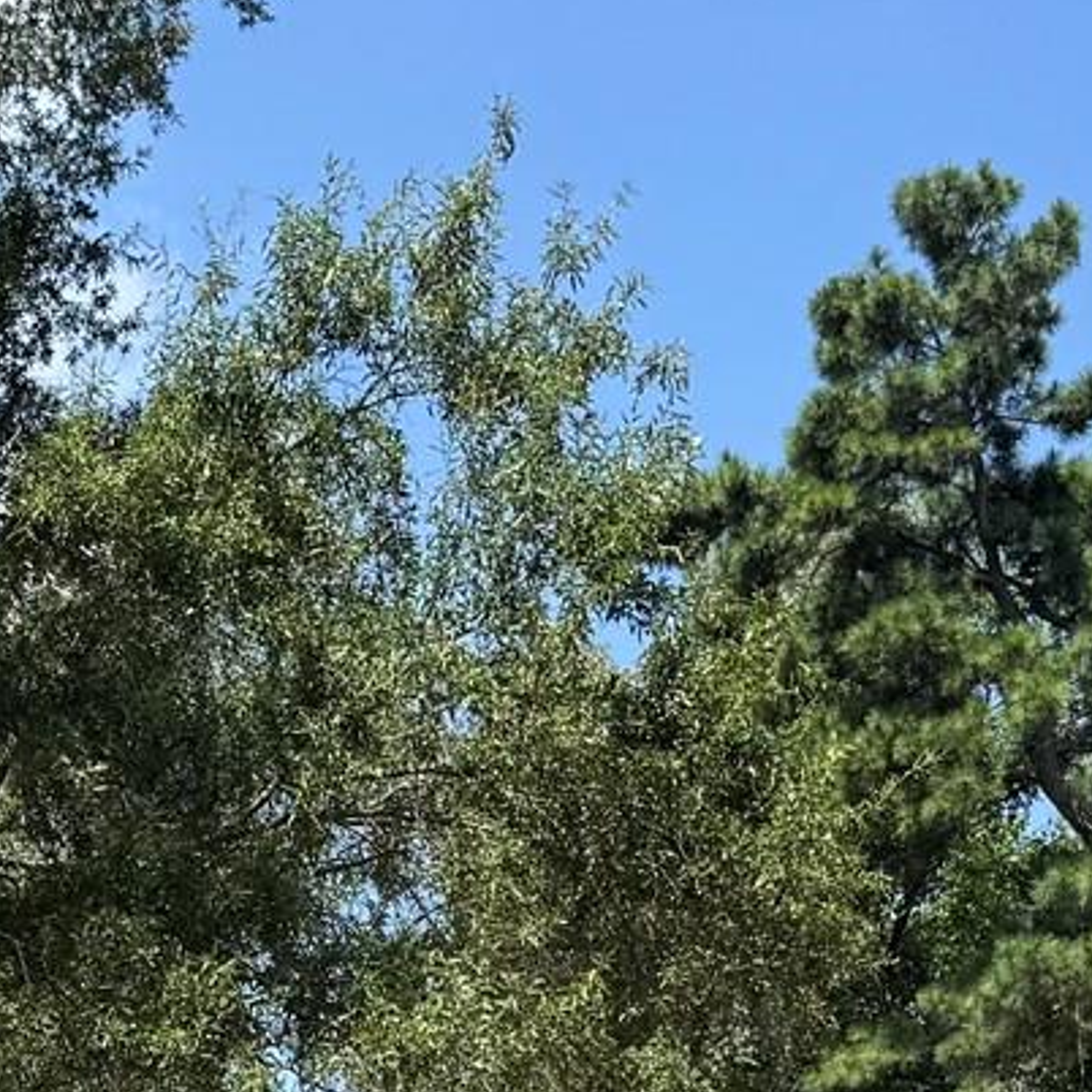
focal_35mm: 108
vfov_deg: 15.3
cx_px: 79
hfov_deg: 15.9
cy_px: 1461
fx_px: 3855
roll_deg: -0.8
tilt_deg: +6.0
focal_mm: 6.76
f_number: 1.78
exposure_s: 1/2041
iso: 80
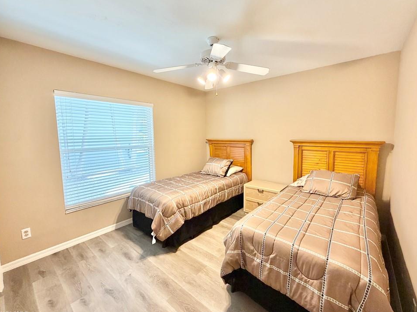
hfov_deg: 98.1
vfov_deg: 81.7
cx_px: 220
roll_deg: +0.6
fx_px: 181
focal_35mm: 15
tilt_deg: -5.6
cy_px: 151
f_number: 2.2
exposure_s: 1/96
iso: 320
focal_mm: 2.22
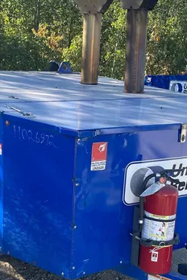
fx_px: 444
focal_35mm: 57
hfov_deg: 23.8
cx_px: 81
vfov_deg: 34.9
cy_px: 169
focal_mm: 4.25
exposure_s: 1/510
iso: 32
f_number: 1.8
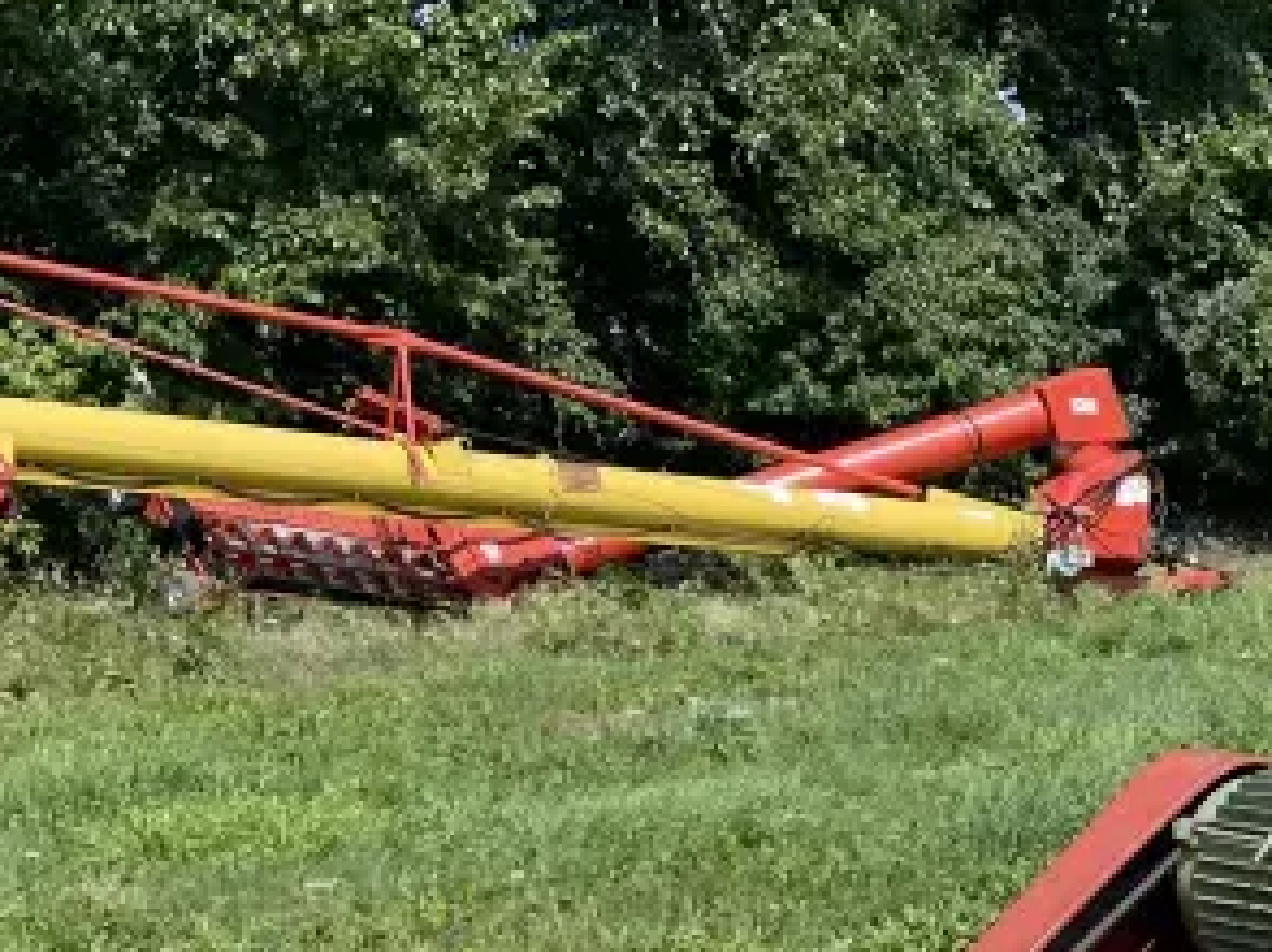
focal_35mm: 85
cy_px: 987
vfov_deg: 16.9
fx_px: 3121
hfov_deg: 20.6
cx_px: 1752
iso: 32
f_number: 1.6
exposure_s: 1/2049
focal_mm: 5.1
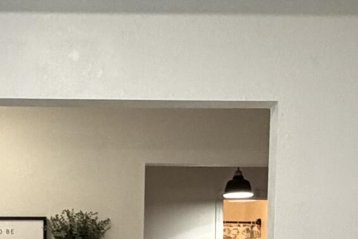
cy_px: 331
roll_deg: -1.3
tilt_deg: -5.2
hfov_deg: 25.8
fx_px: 766
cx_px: 64
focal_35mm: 77
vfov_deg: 16.5
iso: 400
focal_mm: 2.22
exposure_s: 1/60
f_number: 2.2
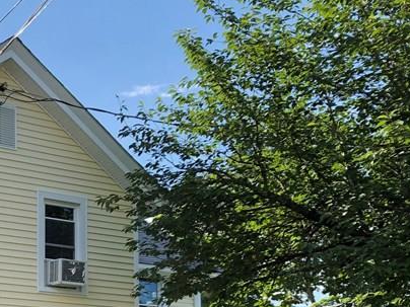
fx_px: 841
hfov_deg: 25.3
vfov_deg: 19.5
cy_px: 373
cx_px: -50
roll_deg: +0.9
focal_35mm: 71
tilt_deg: +3.9
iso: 20
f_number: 1.8
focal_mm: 3.99
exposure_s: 1/800
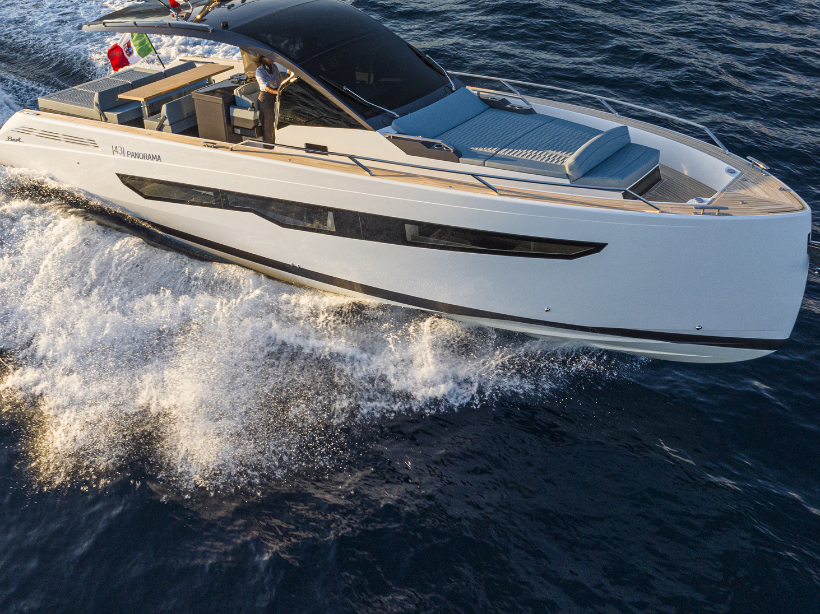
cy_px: 180
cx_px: 305
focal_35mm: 41
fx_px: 971
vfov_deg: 34.6
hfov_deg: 45.4
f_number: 5.6
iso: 200
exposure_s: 1/400
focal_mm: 12.29
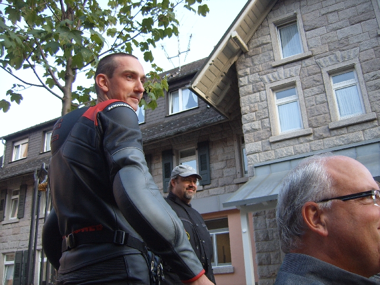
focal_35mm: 35
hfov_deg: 52.6
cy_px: 142
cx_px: 190
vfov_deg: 40.7
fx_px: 384
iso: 50
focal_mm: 5.8
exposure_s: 1/125
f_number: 2.8
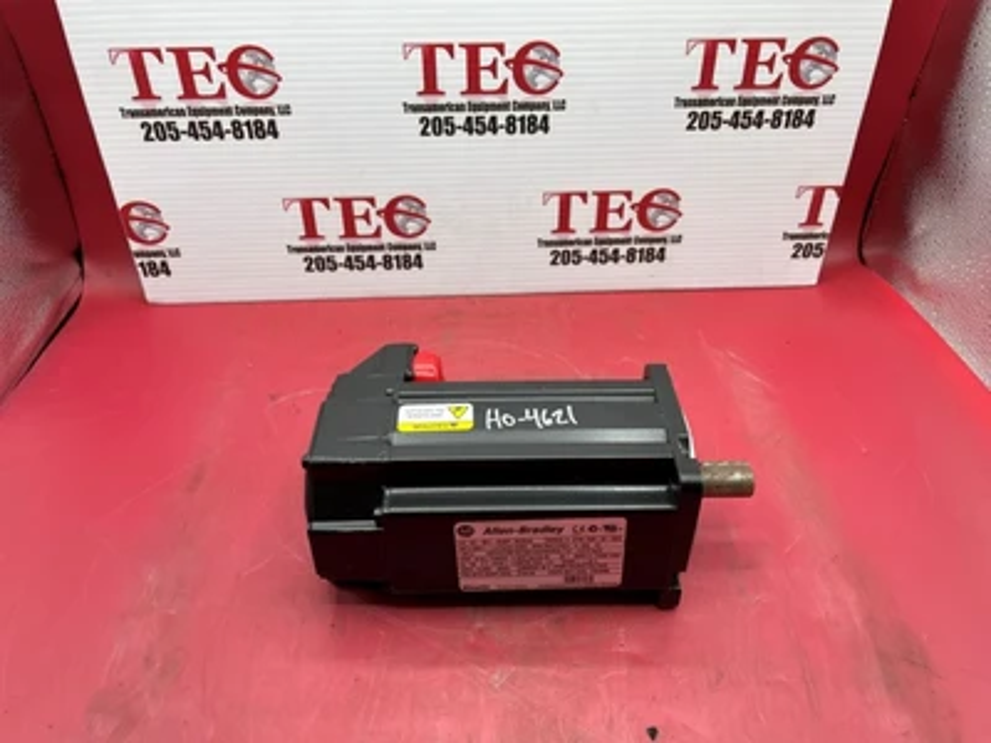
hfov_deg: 67.3
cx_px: 496
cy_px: 372
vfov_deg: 53.1
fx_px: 744
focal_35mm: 26
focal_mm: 4.2
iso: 32
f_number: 1.6
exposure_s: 1/421
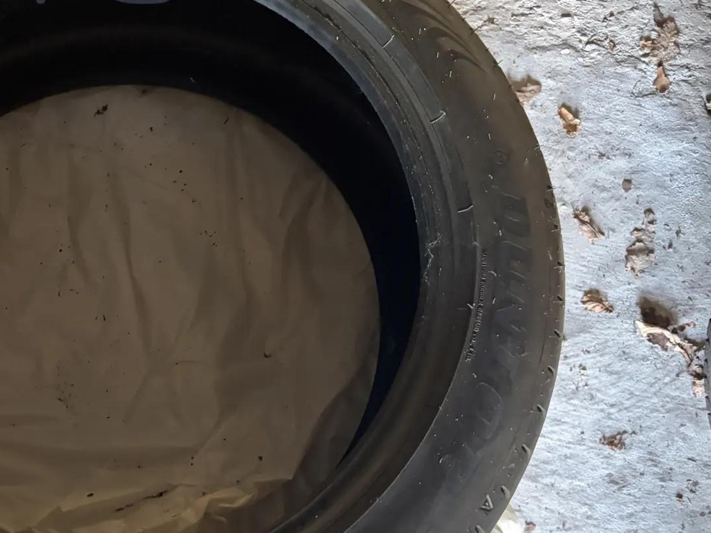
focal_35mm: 46
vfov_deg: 31.5
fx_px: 945
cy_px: 284
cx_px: 86
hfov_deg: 38.7
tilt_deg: -69.7
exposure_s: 1/30
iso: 640
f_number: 1.6
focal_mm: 5.96
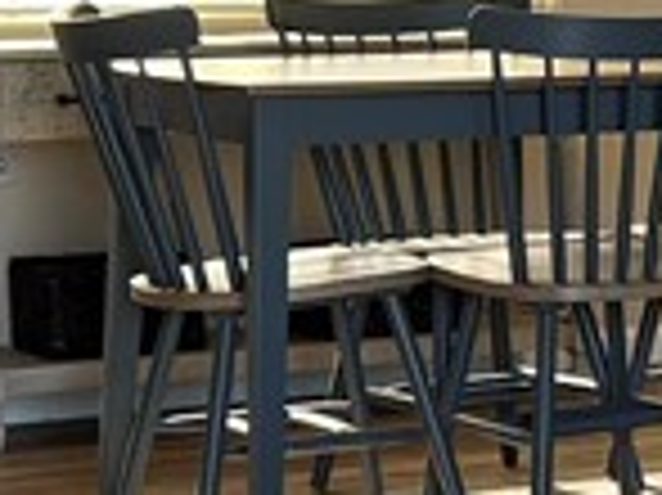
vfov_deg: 8.2
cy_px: 387
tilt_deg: -9.1
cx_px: 1360
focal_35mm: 181
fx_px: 3459
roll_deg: -0.7
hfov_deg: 10.1
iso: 80
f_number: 1.5
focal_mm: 5.7
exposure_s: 1/121
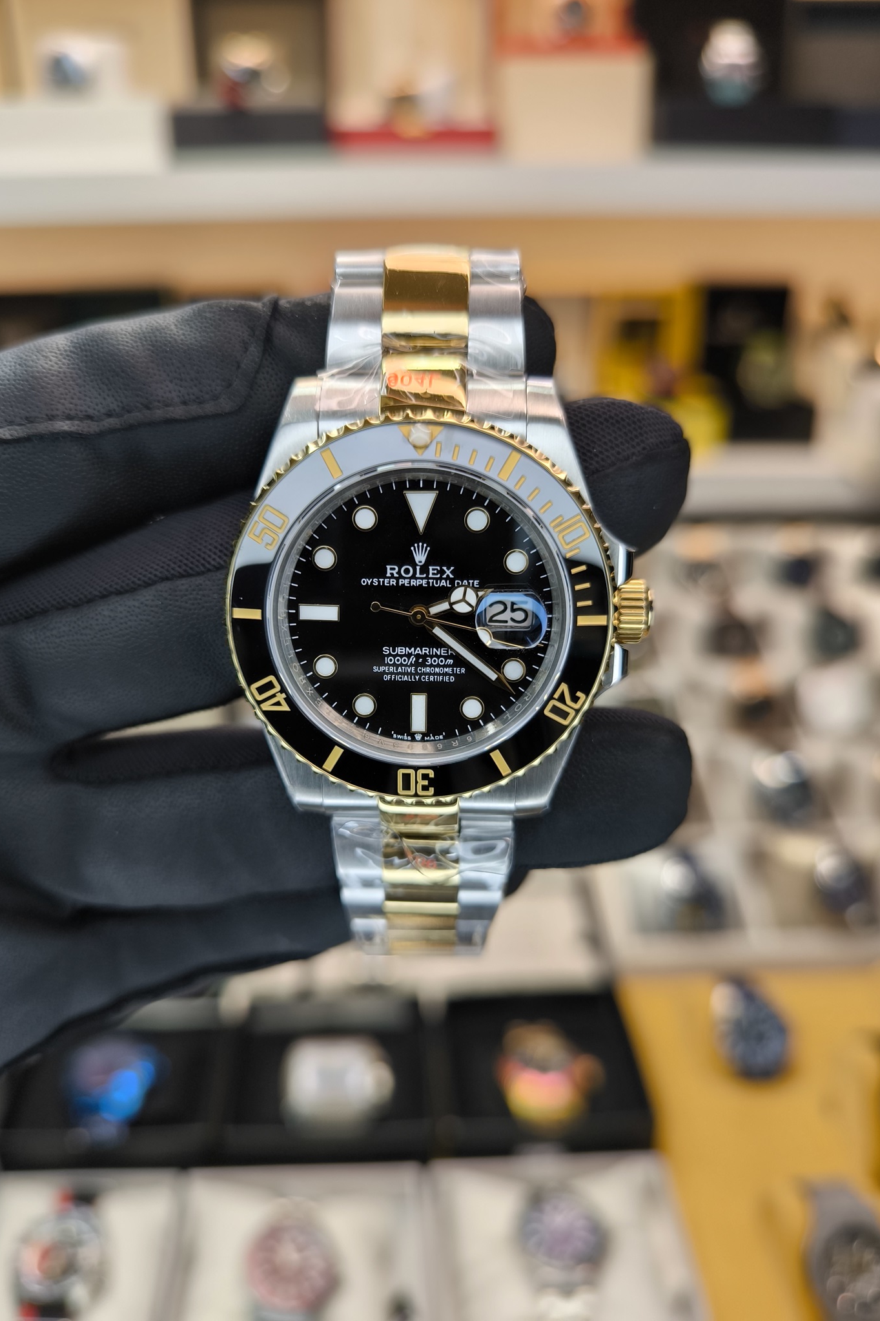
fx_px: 917
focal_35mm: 25
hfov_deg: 51.3
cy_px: 660
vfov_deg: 71.5
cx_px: 440
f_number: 1.9
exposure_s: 1/125
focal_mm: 6.92
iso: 50
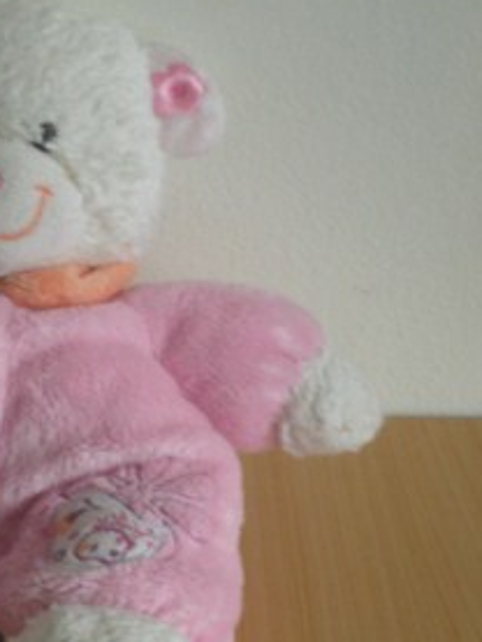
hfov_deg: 14.0
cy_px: 355
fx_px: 1948
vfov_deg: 18.7
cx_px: 49
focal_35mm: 105
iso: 200
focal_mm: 9.3
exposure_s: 1/11.3
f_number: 3.9
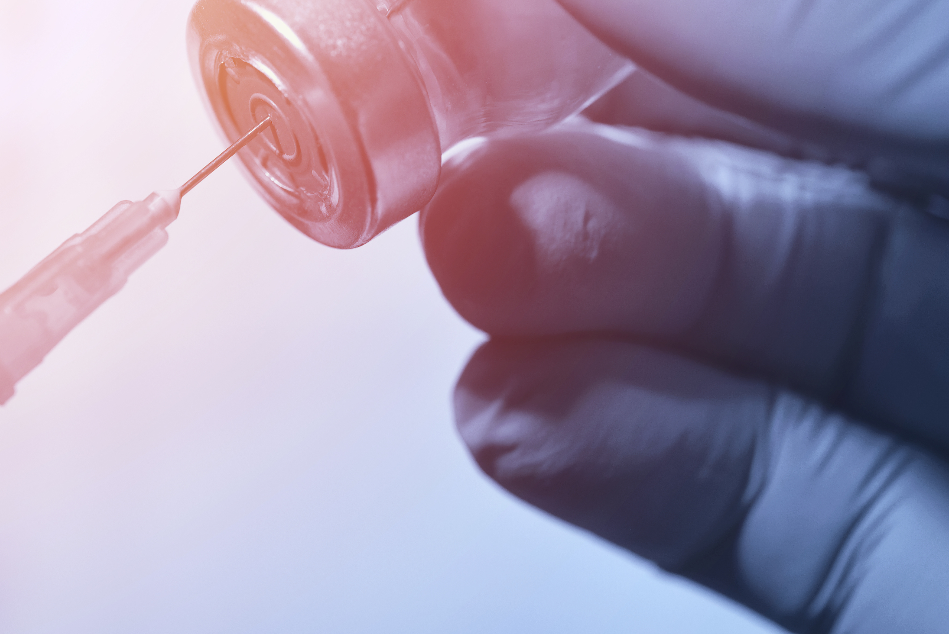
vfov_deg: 13.2
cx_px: 264
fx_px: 2716
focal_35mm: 103
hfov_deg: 19.7
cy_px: 113
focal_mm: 60
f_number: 5.6
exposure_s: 1/50
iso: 200
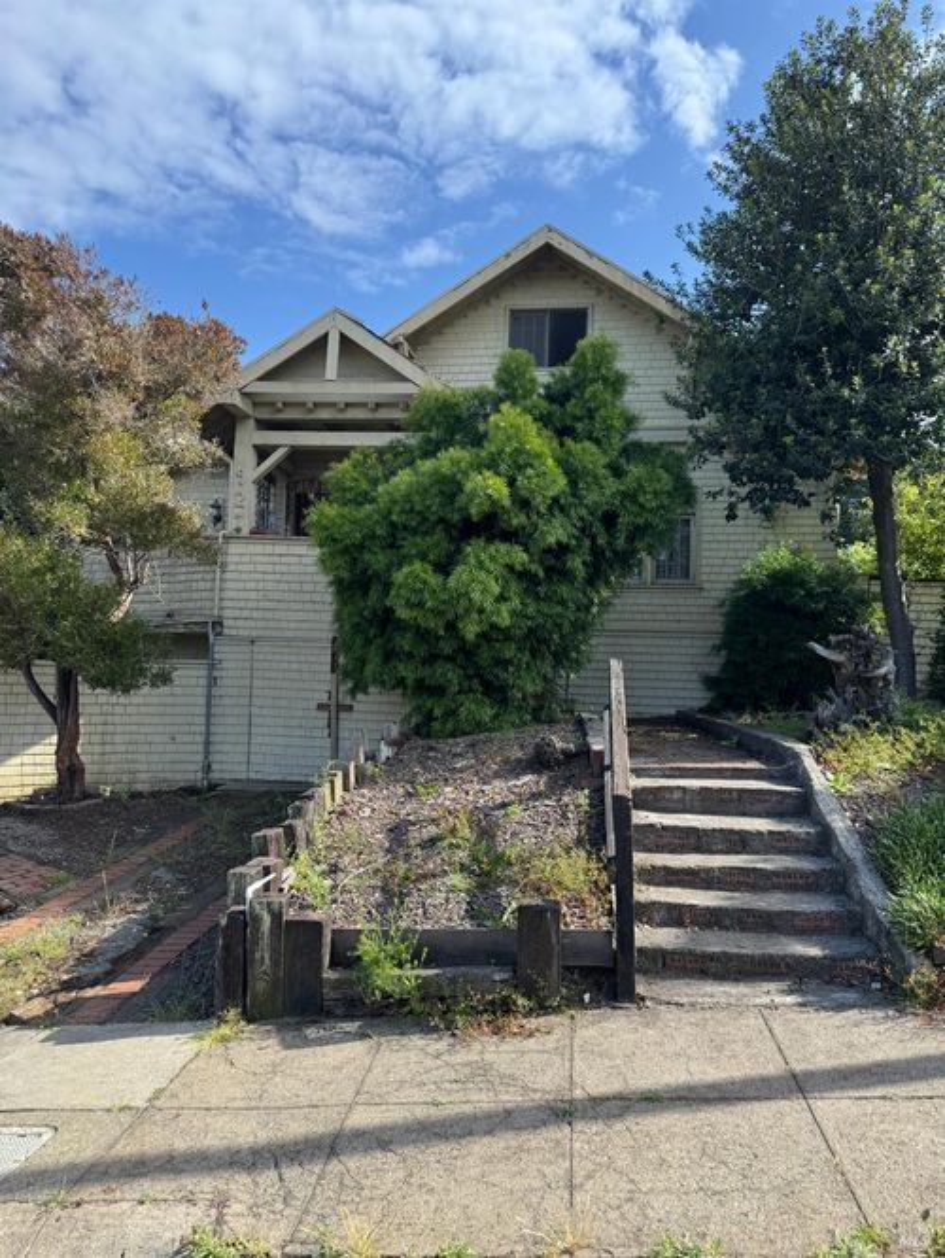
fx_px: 873
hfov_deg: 56.8
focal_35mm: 24
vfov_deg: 71.6
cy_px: 629
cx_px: 472
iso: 80
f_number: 1.78
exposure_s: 1/1980
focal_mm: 6.76
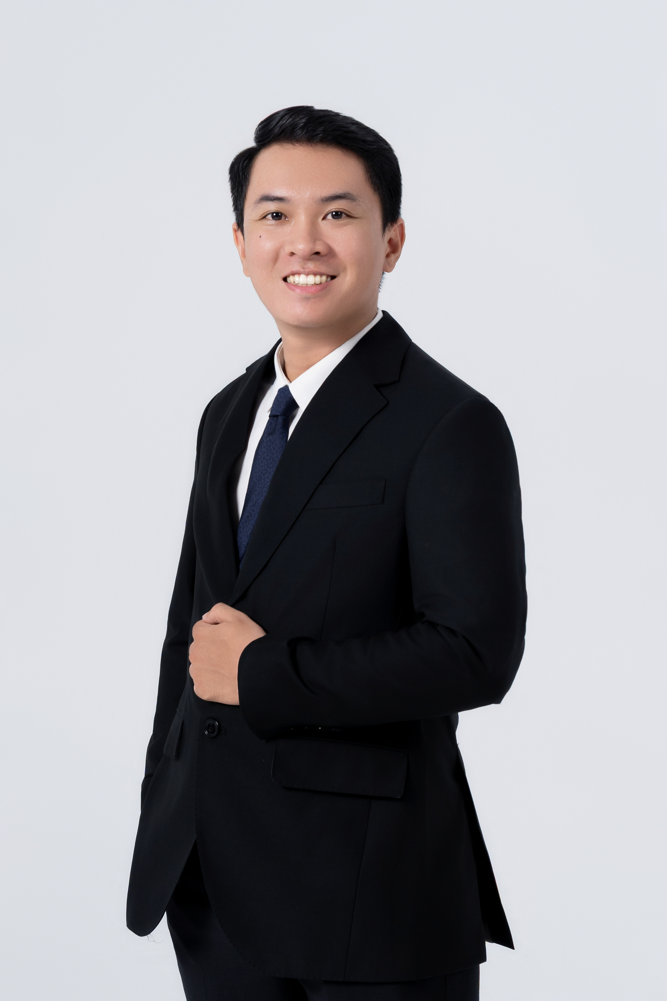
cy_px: 500
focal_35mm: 99
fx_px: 2751
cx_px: 334
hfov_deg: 13.8
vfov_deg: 20.6
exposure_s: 1/160
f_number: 8
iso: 400
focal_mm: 66.1
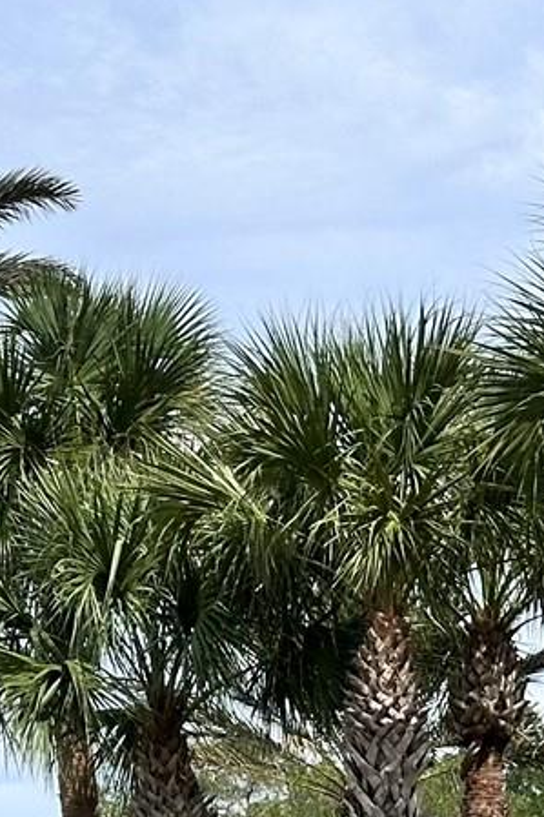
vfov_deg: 11.4
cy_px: 895
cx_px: -535
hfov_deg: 7.4
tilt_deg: +3.7
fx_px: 4037
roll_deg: +1.2
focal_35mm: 178
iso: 64
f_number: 1.78
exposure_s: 1/4566
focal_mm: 6.86
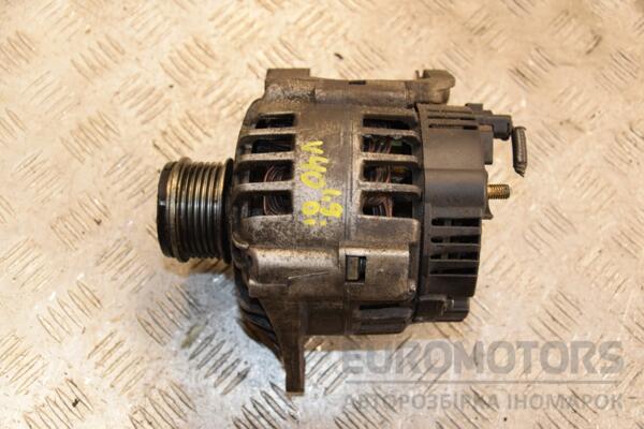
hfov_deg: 49.6
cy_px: 214
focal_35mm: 39
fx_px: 698
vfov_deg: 34.2
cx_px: 322
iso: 800
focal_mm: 26
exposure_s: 1/100
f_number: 5
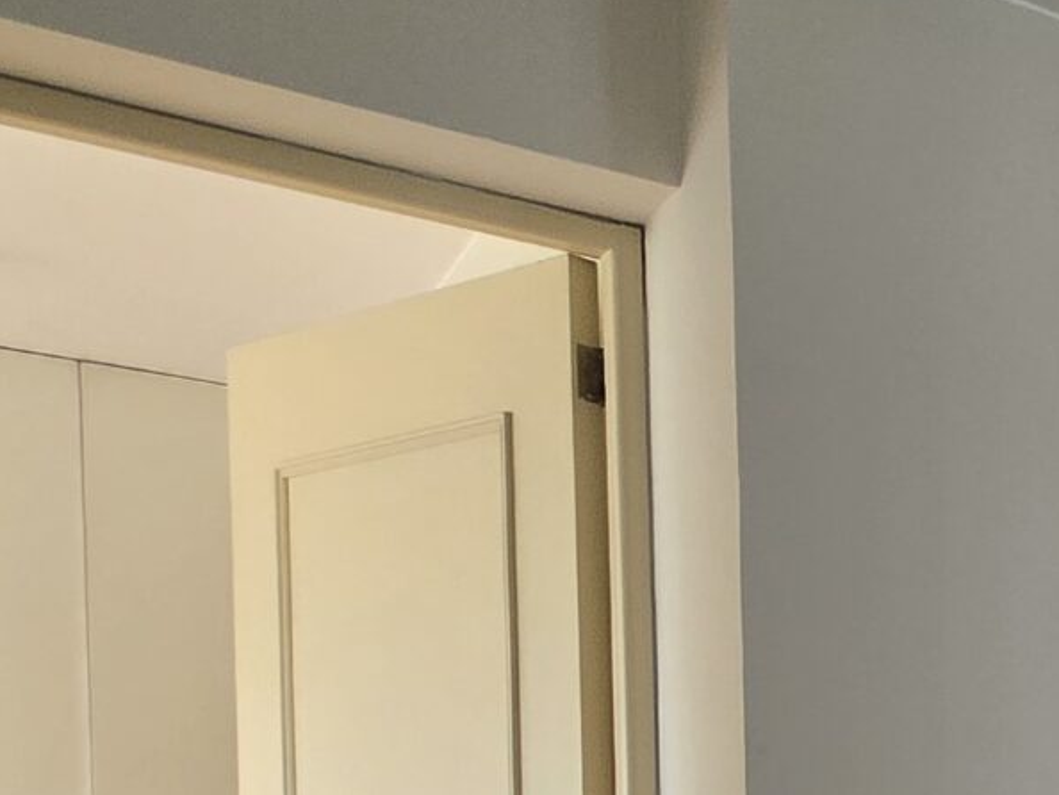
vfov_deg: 23.3
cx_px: 1822
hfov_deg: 22.8
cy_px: 1016
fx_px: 1714
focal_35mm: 56
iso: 64
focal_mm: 2.2
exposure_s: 1/60
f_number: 2.2
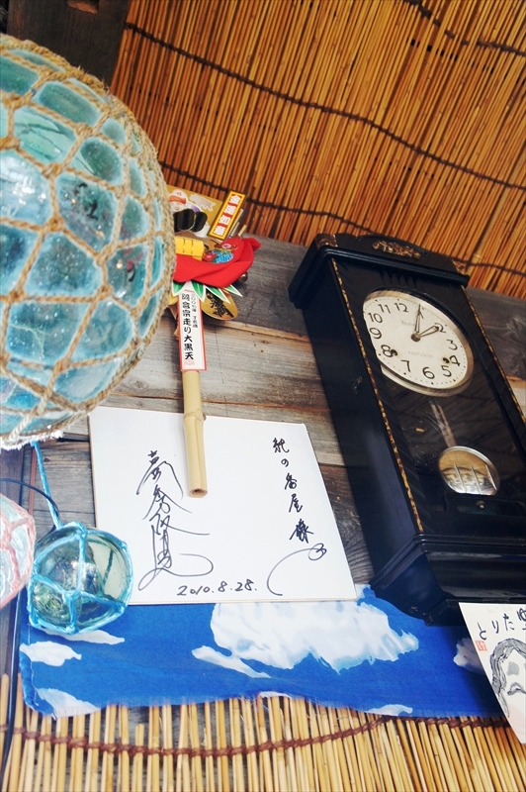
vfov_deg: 57.3
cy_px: 396
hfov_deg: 39.9
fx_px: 724
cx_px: 263
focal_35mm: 33
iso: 1600
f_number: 4
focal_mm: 22
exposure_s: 1/40
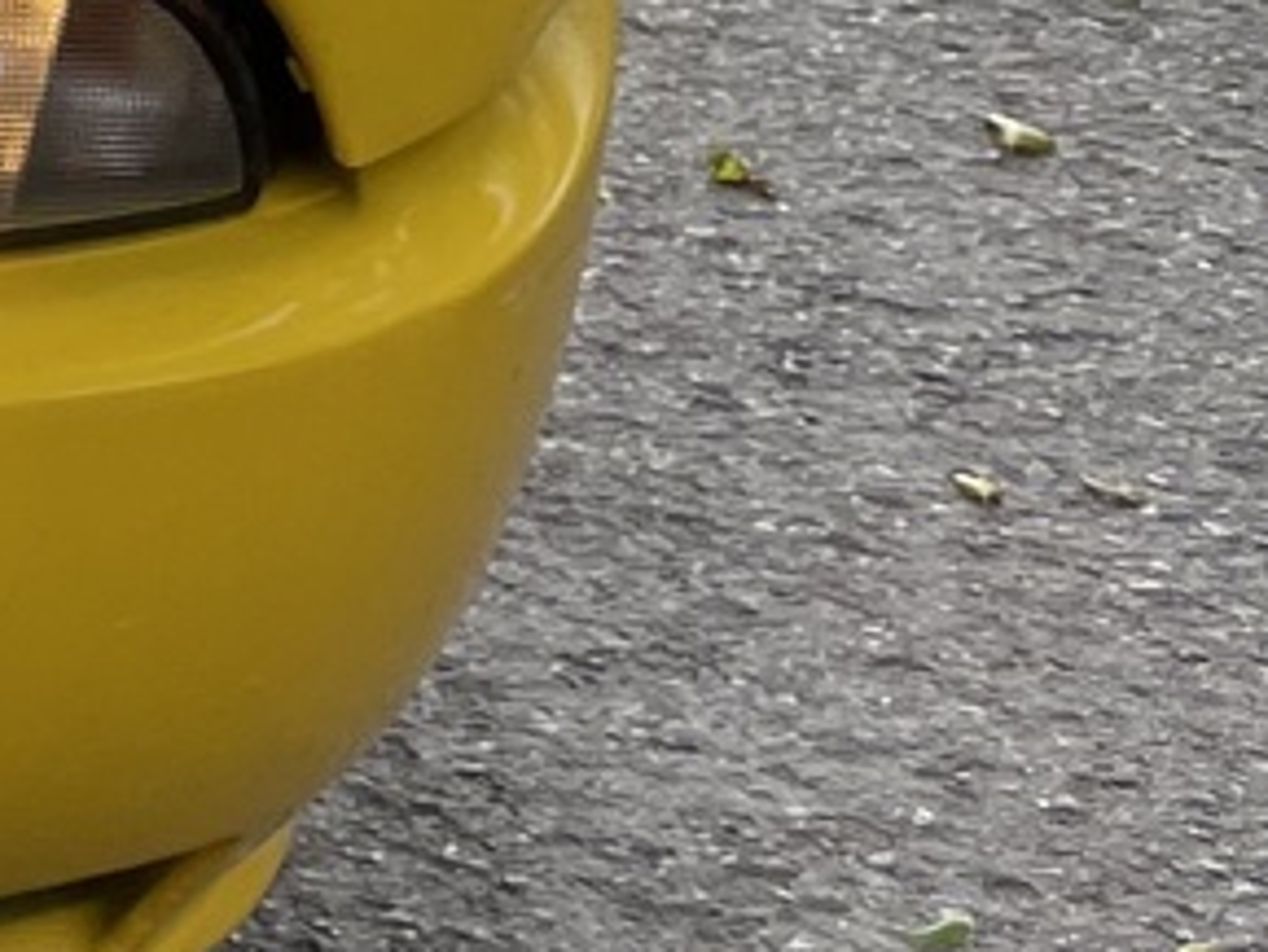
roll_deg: +1.0
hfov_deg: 10.9
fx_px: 5277
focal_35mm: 144
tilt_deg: -12.3
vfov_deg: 9.9
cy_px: -636
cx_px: -2040
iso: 32
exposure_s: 1/824
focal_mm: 4.2
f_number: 1.6
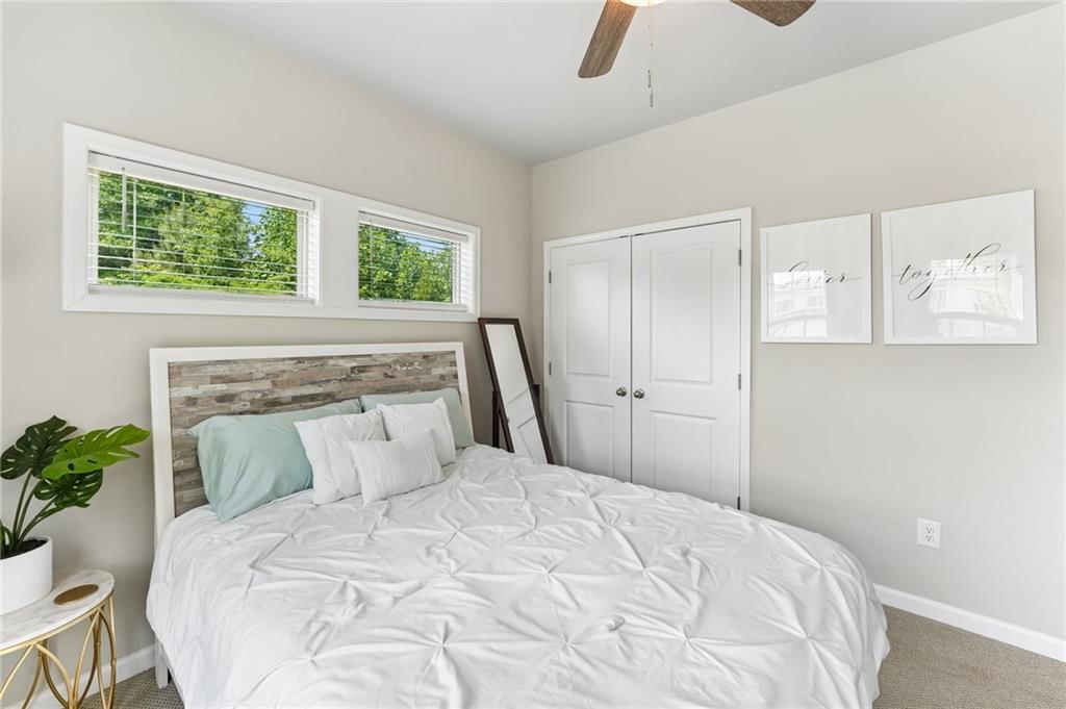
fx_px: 414
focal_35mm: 14
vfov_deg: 81.1
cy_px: 354
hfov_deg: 104.3
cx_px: 533
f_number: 8
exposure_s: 1/30
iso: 320
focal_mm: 14
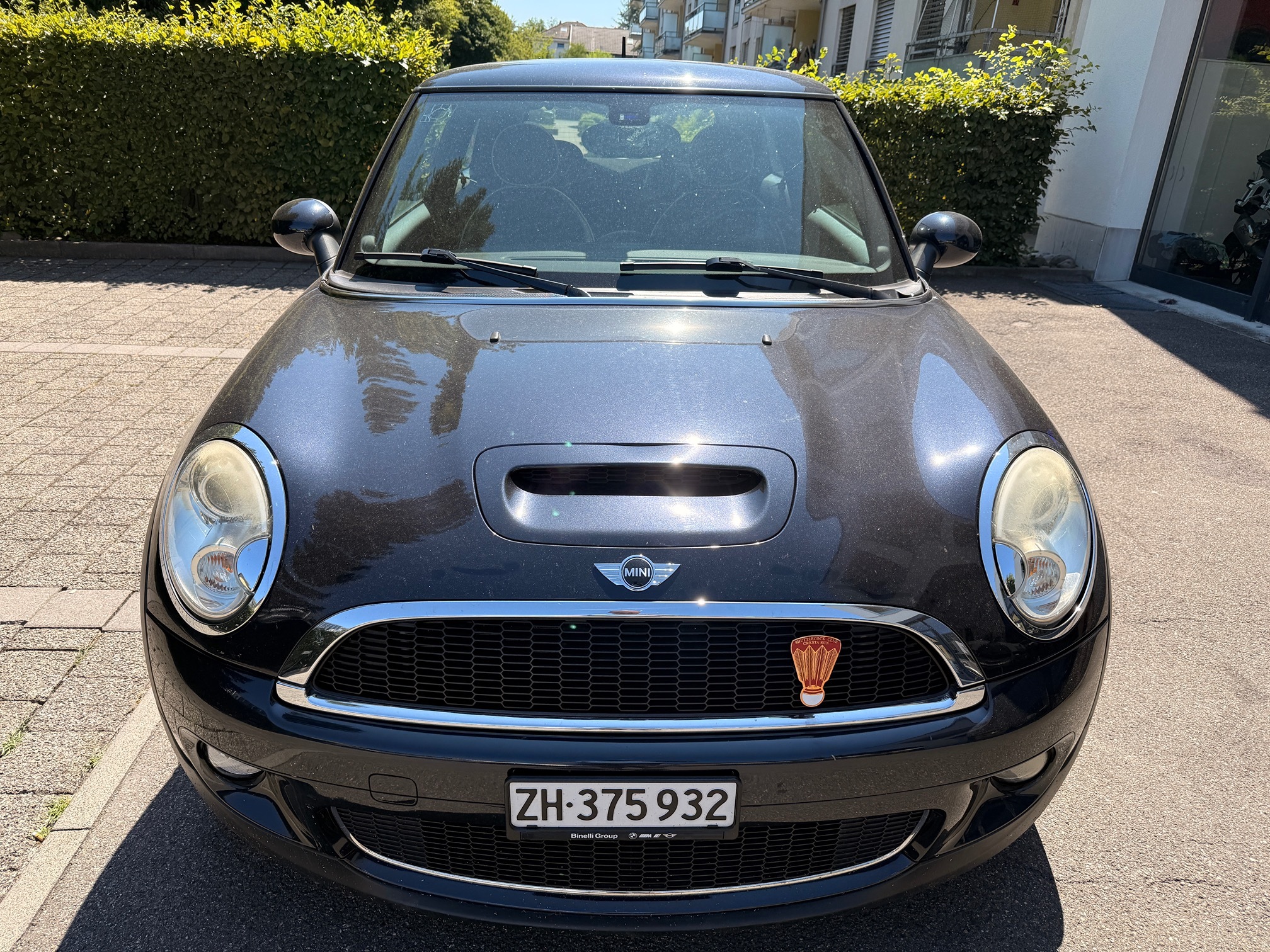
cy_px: 476
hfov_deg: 71.6
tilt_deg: -21.4
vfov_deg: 56.8
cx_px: 635
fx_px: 881
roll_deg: -2.5
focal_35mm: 24
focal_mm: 6.76
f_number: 1.78
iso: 80
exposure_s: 1/2110
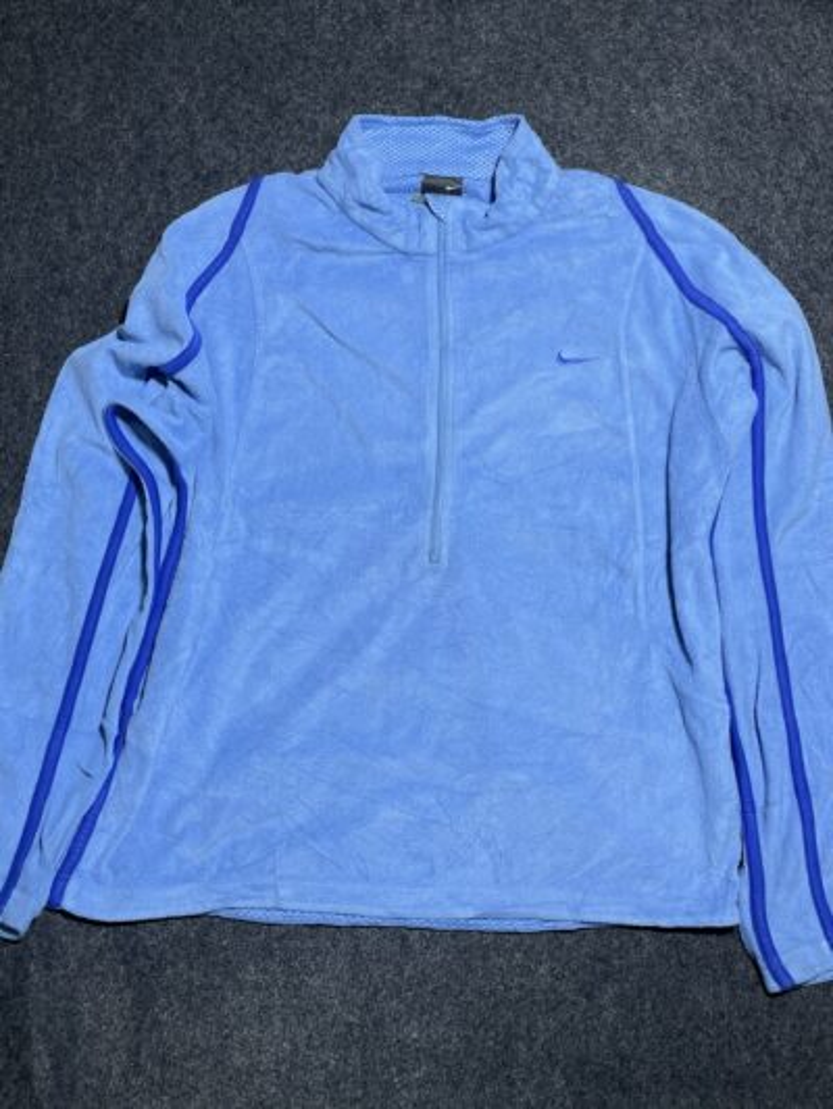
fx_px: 834
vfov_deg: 67.3
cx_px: 416
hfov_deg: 53.1
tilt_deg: -54.6
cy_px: 554
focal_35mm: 26
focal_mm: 4.2
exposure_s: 1/100
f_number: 1.6
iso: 80
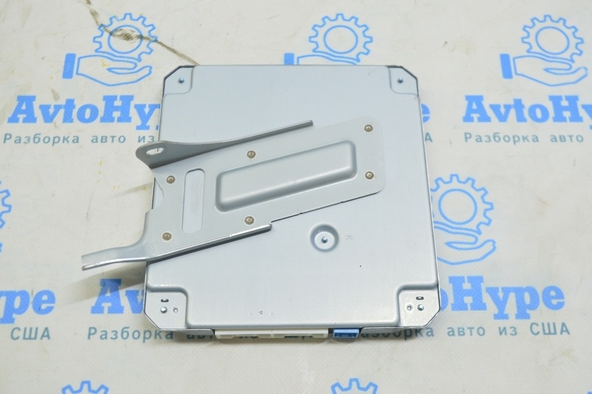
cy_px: 197
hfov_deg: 49.6
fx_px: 641
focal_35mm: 39
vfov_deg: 34.2
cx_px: 296
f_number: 5.6
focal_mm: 26
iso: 400
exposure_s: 1/20
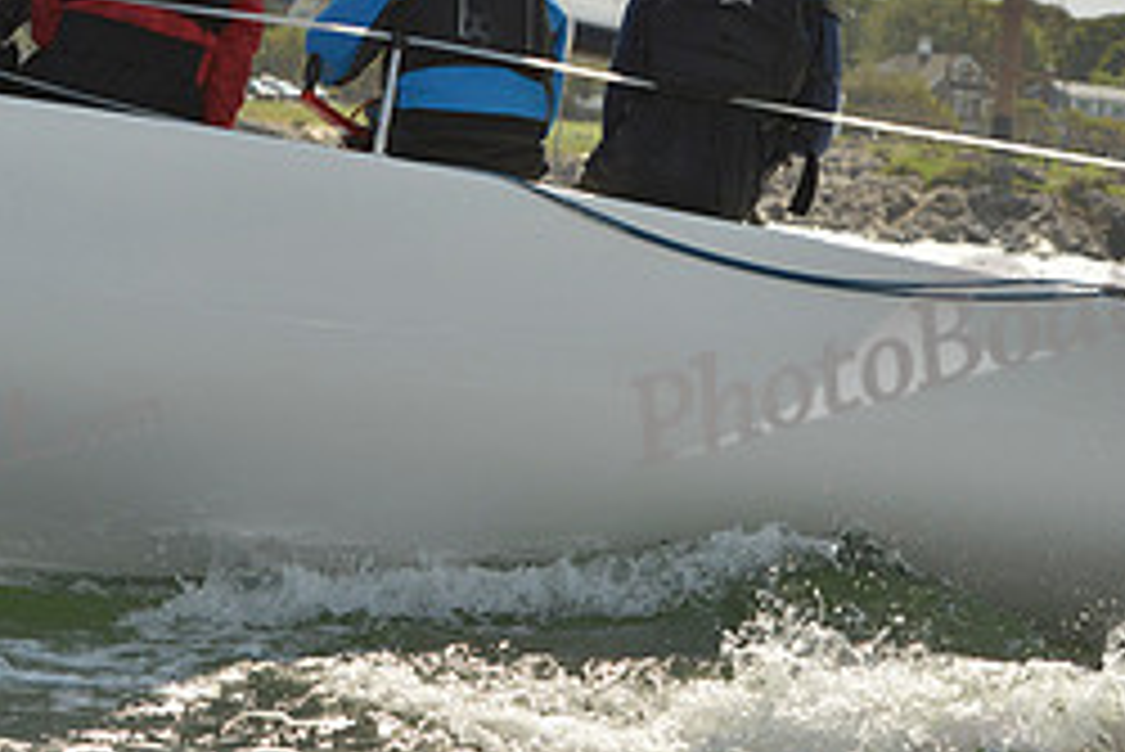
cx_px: 400
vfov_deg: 6.2
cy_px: 178
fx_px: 6879
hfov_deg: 9.3
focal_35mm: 220
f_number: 9
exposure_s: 1/1600
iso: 400
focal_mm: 95
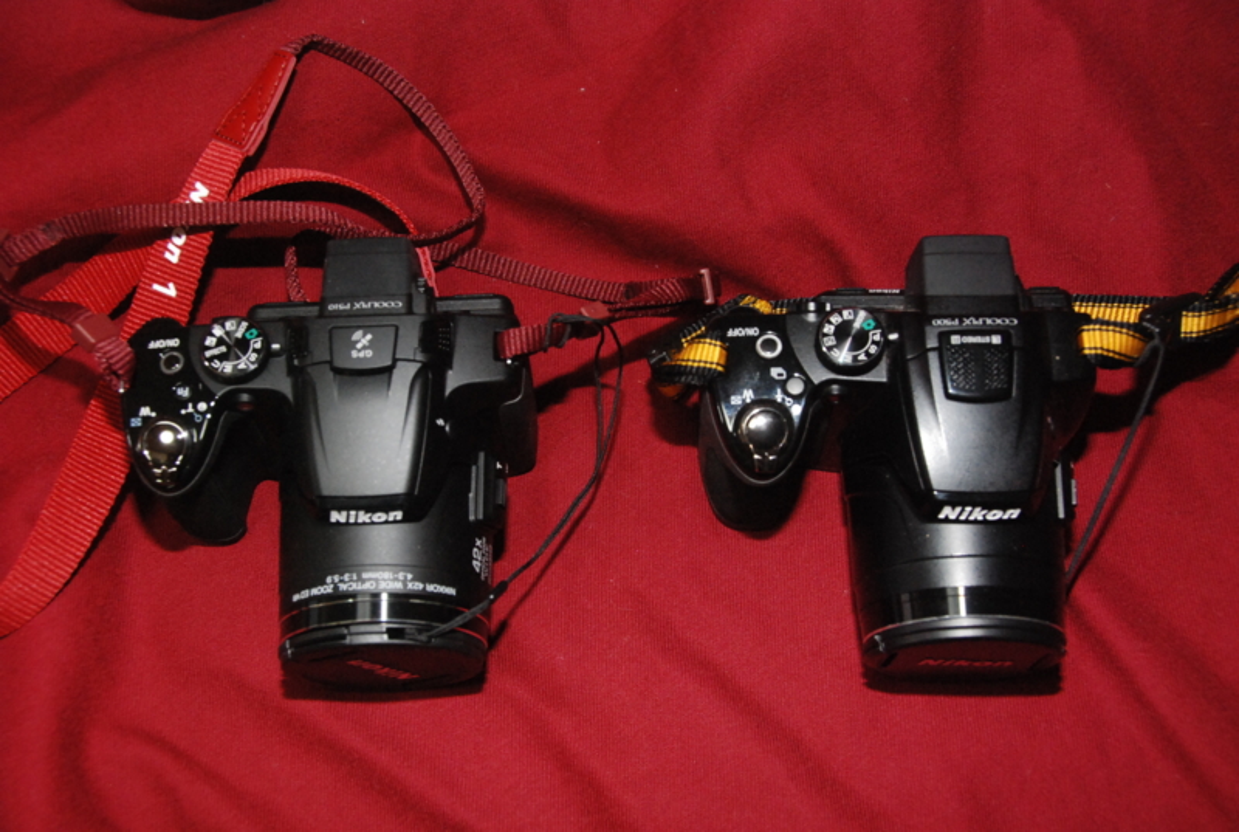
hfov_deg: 44.9
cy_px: 416
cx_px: 620
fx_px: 1500
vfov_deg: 31.0
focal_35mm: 44
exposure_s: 1/60
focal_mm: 29
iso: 1600
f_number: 8
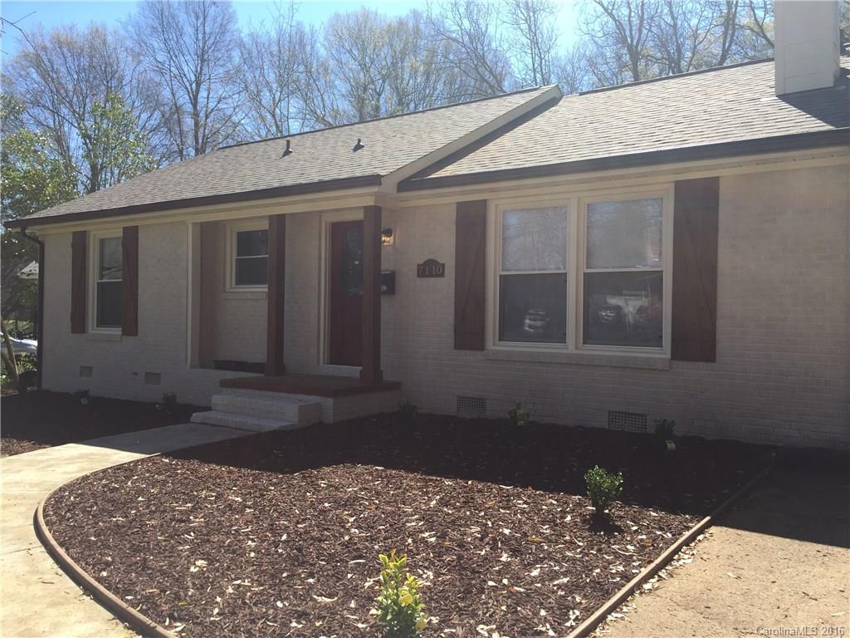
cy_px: 319
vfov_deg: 48.2
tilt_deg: -0.5
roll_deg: -0.7
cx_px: 425
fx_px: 712
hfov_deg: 61.7
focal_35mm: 29
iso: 32
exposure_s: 1/920
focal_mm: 4.15
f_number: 2.2
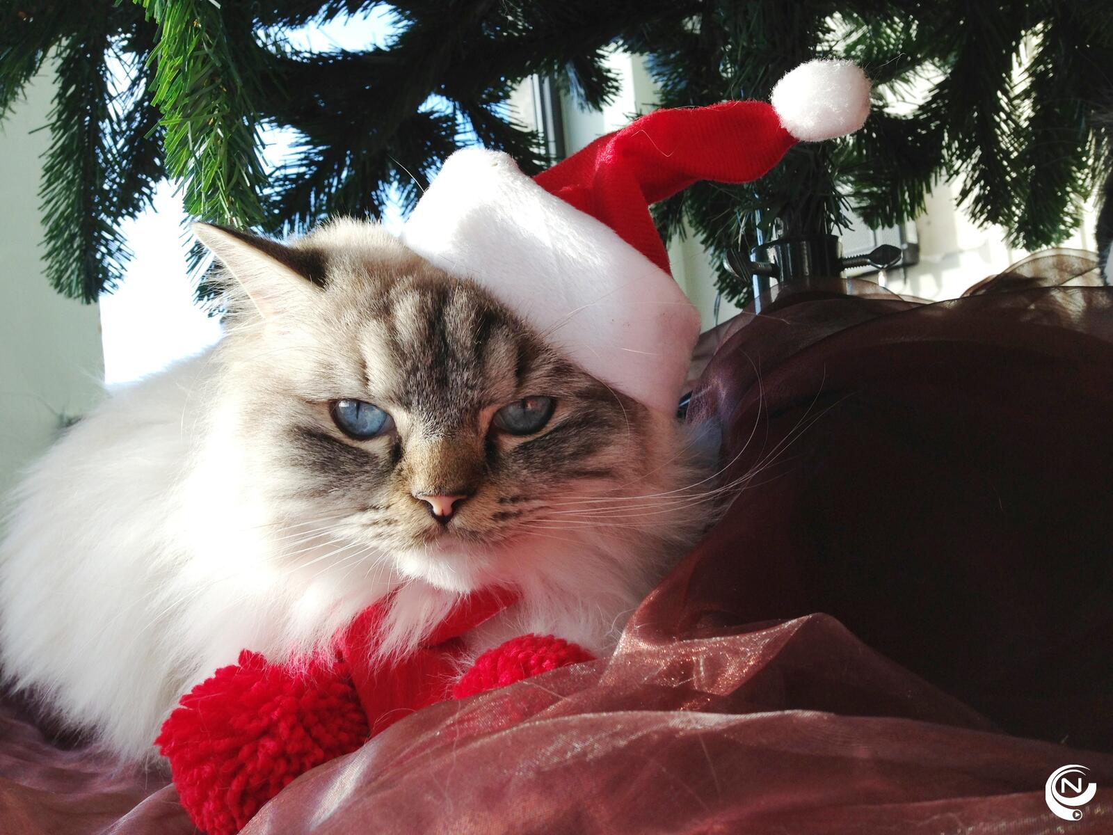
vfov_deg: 42.9
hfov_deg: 55.4
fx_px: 1061
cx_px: 556
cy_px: 418
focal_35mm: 33
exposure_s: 1/125
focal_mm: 4.13
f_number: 2.4
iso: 50
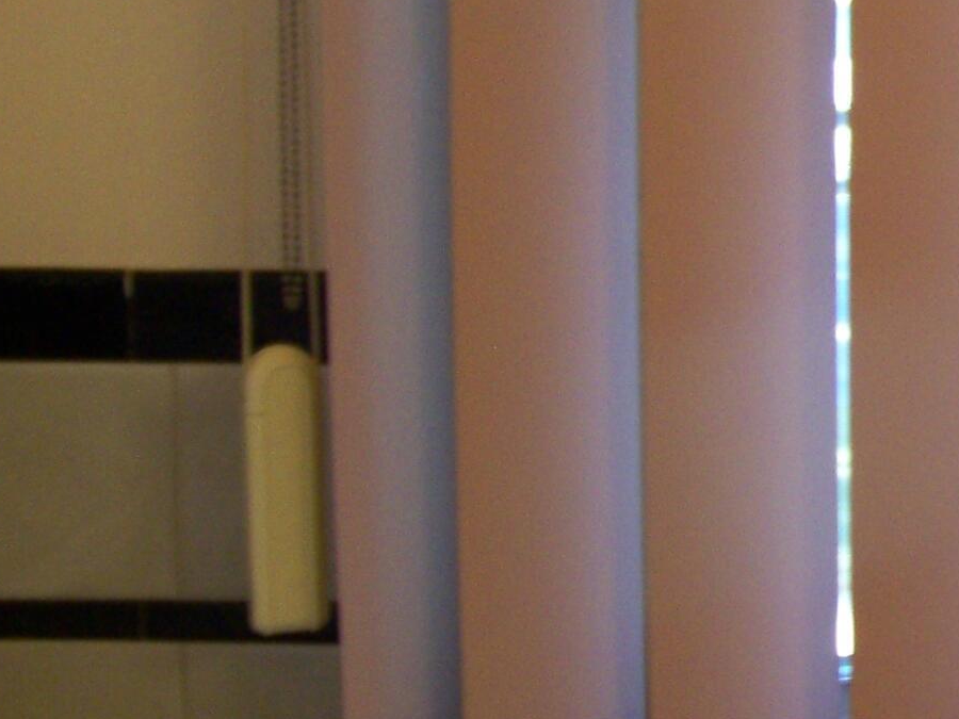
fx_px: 3047
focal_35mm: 110
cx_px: 1363
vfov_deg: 13.5
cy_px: 284
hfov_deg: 16.5
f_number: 2.8
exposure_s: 1/30
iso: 160
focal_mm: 5.85
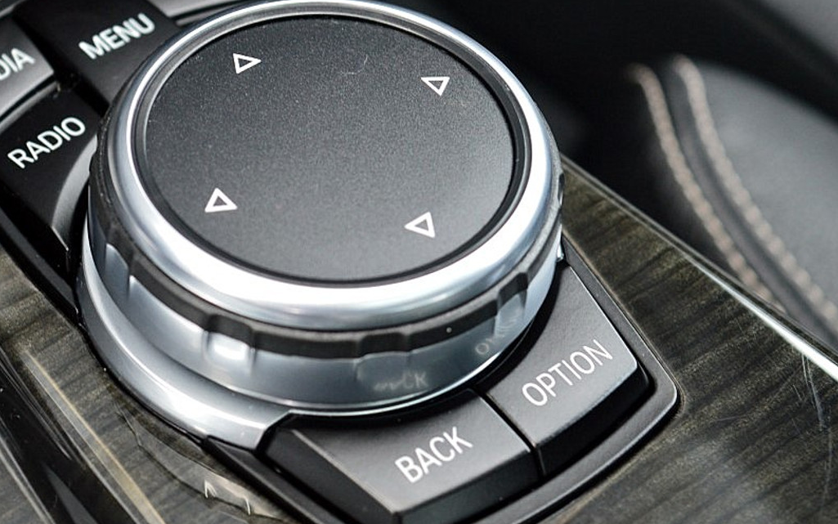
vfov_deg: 11.4
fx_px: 2620
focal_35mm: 115
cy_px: 232
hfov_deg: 18.1
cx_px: 280
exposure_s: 1/60
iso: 800
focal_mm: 55
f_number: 6.3
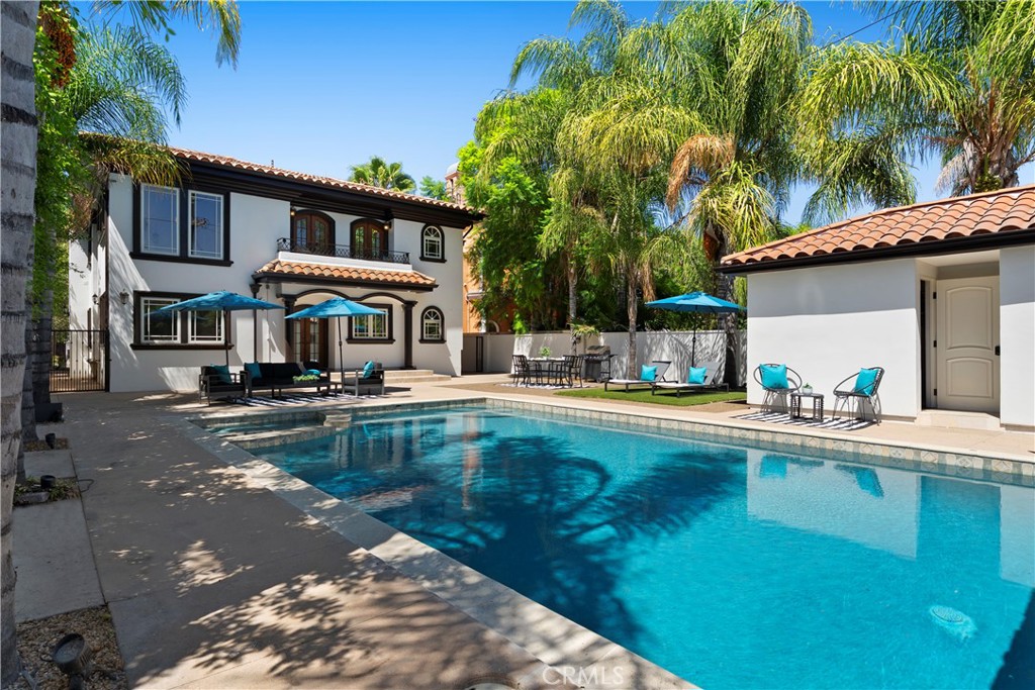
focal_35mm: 20
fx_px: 575
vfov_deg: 61.9
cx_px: 518
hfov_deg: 84.0
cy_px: 345
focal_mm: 20
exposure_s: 1/15
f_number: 8
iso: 80
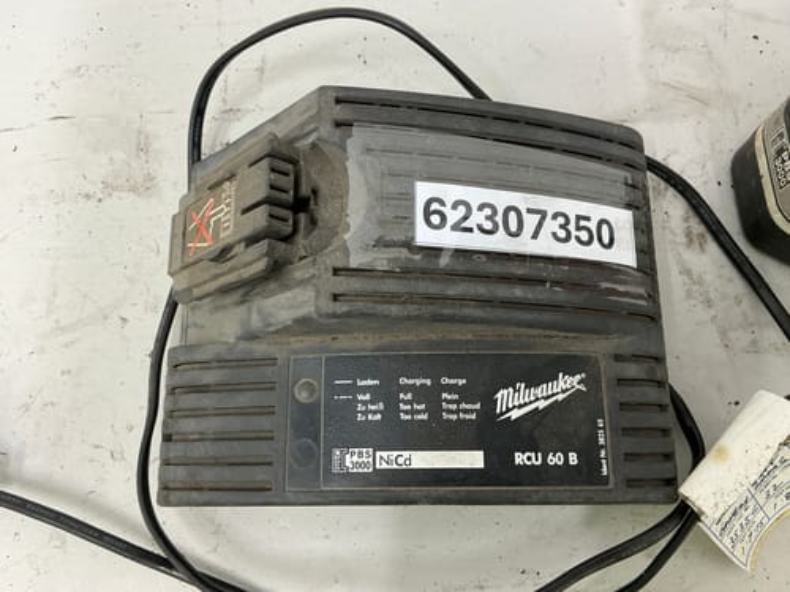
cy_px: 296
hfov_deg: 63.4
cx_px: 395
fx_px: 639
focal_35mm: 28
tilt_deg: -76.3
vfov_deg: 49.7
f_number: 1.8
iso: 100
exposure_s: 1/50
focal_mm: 3
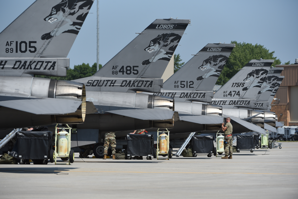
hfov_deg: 8.6
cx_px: 149
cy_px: 100
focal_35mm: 240
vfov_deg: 5.7
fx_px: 1987
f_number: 5.6
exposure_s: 1/4000
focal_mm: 240
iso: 500
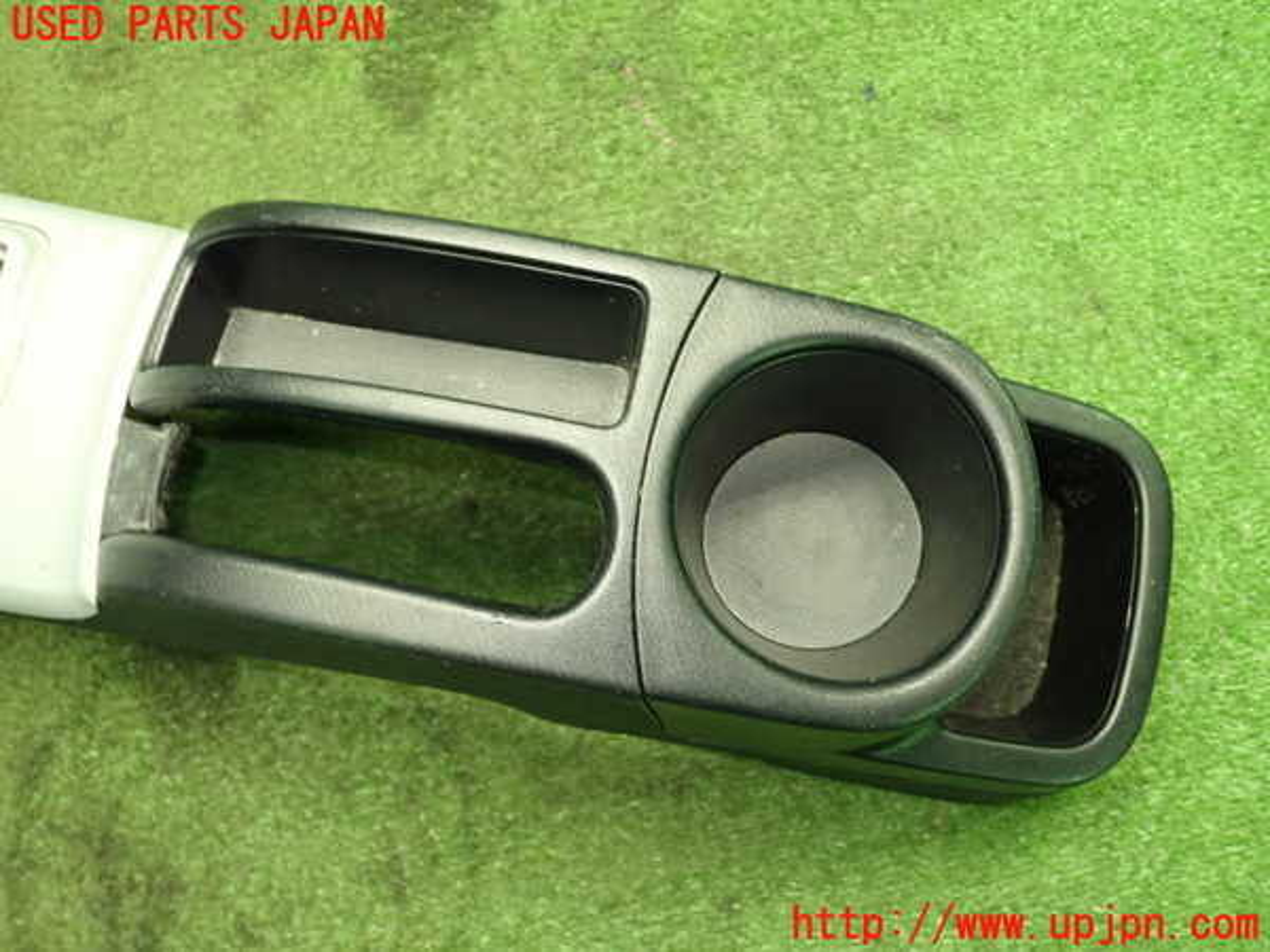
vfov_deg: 46.8
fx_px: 1101
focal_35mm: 30
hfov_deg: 60.0
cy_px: 476
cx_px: 635
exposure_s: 1/30
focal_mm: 5.4
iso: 500
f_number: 2.3
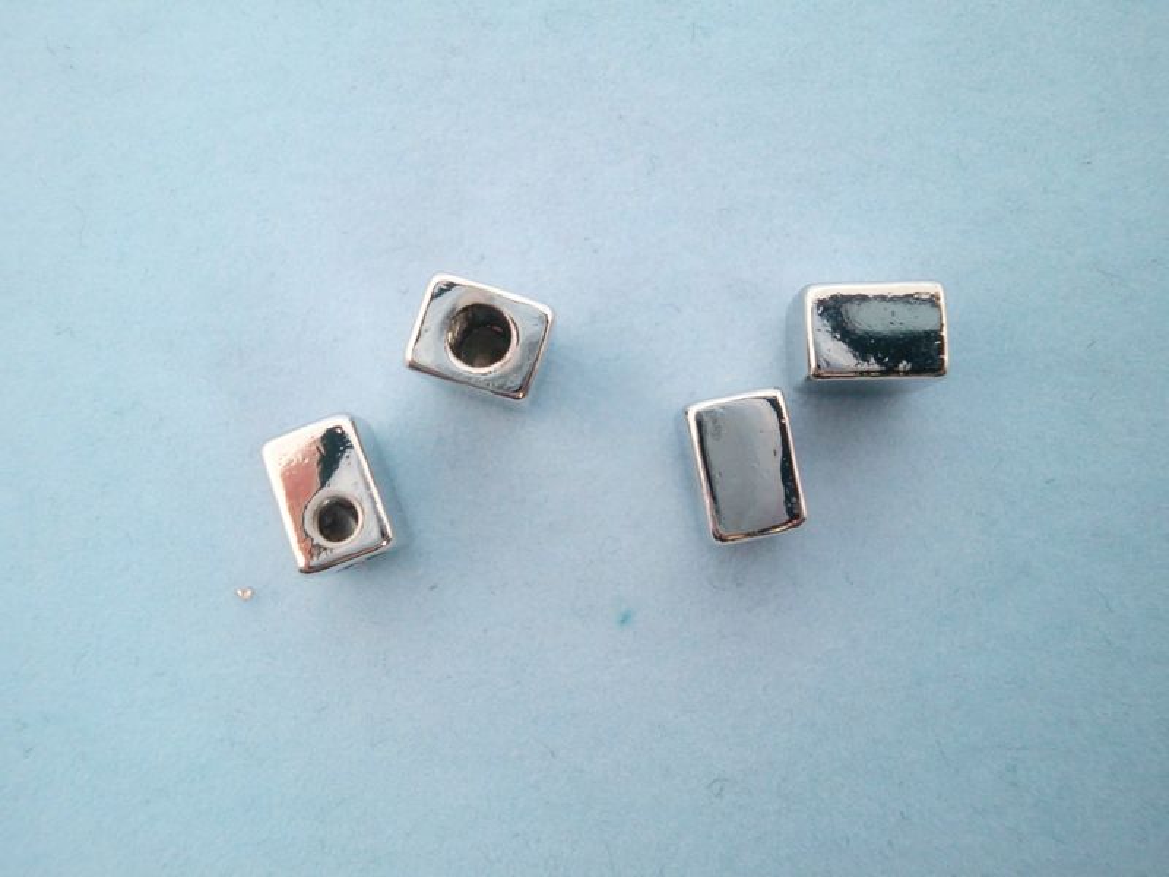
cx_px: 584
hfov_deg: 54.0
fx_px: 1148
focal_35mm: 34
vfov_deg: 41.8
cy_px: 438
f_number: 2.8
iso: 400
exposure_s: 1/125
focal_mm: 5.58
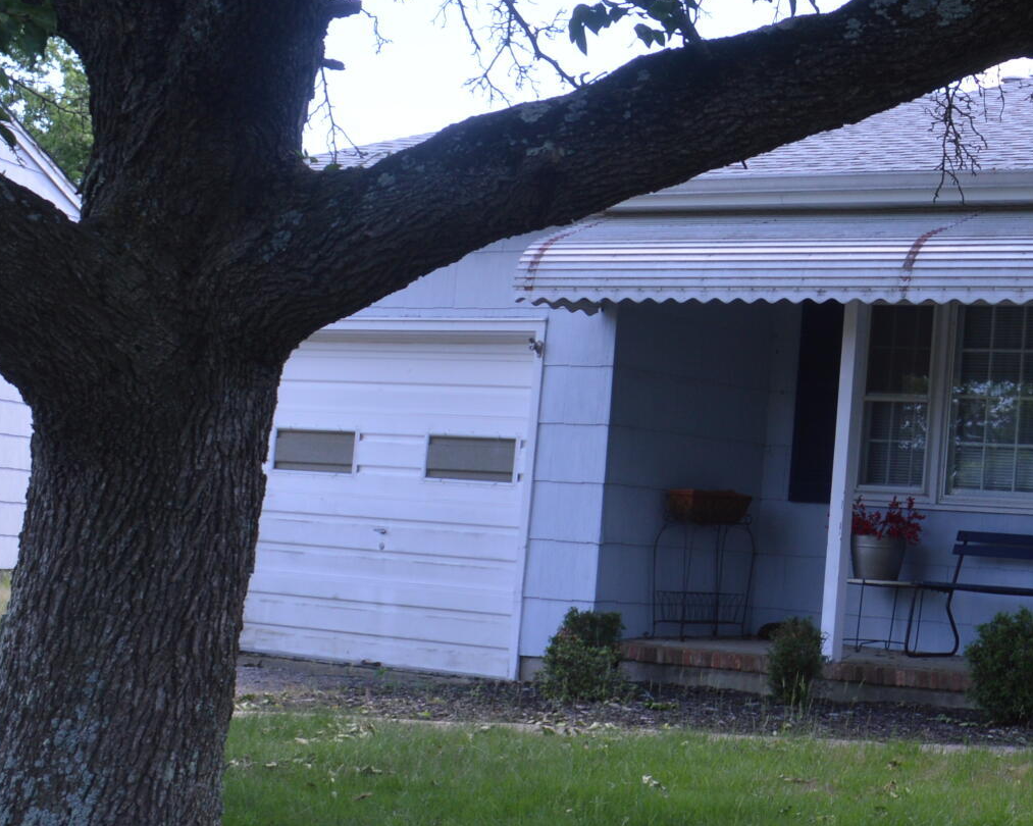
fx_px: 2293
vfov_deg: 20.4
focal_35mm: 75
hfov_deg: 23.7
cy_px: 343
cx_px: 1155
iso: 140
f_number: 5.6
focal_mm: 18
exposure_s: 1/125
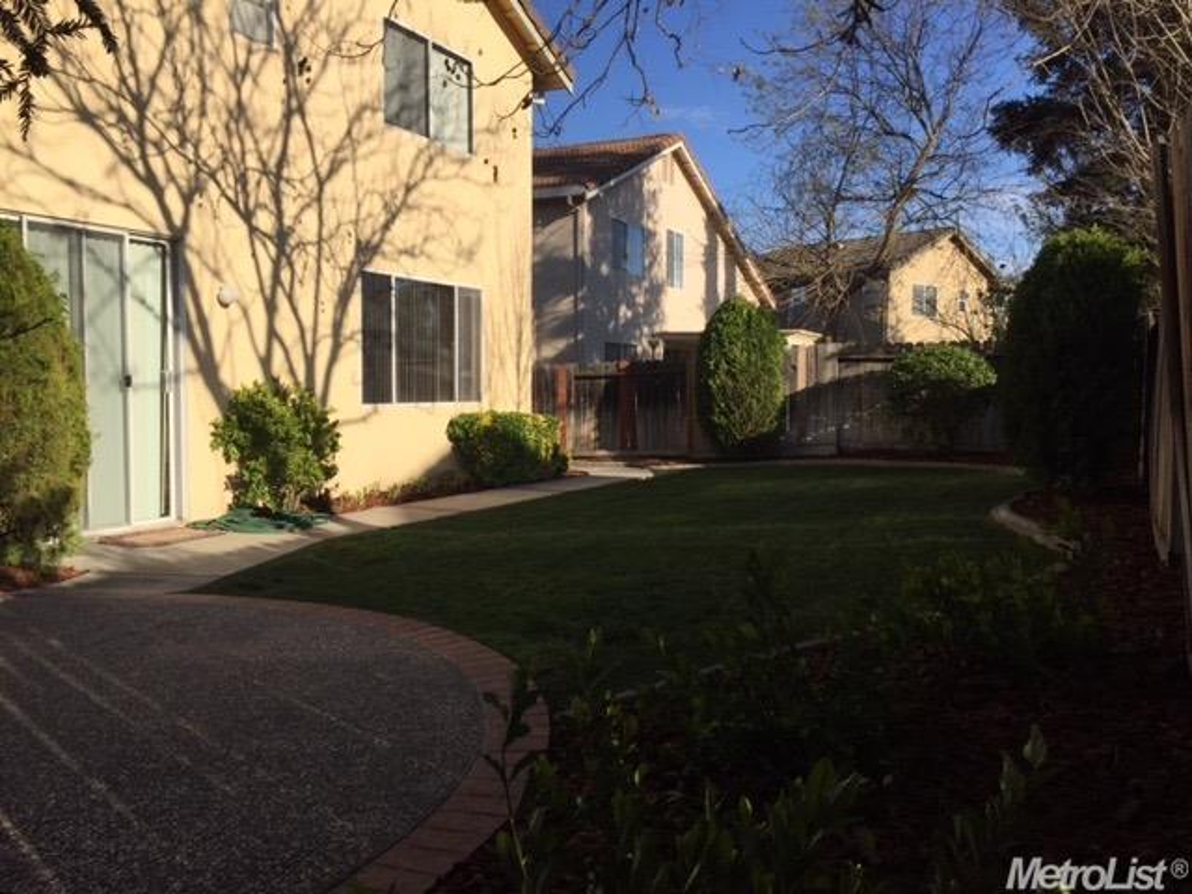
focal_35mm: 29
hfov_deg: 61.7
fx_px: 999
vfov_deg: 48.2
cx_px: 596
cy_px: 447
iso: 32
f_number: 2.2
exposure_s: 1/2198
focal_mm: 4.15
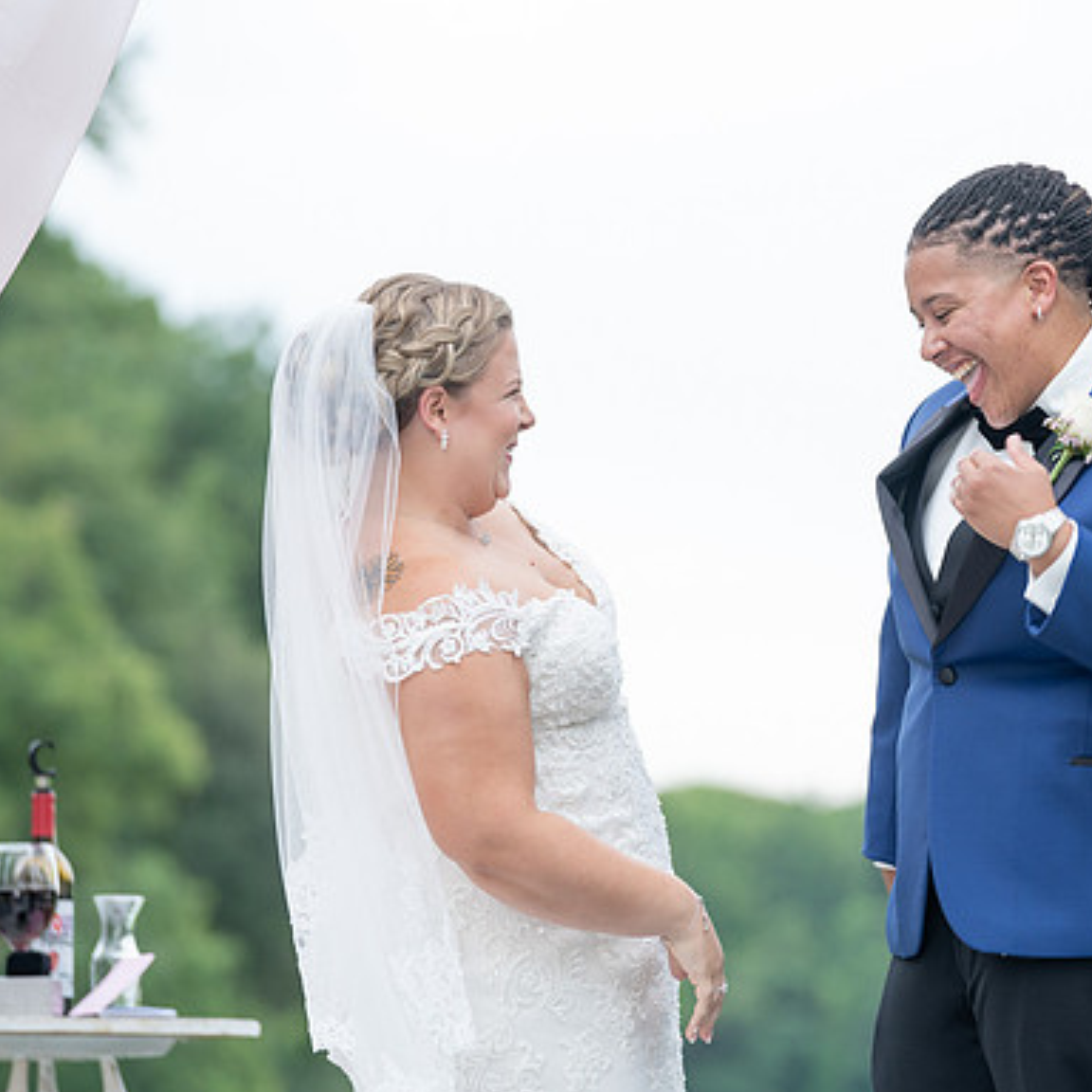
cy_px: 588
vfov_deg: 7.2
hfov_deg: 7.2
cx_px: 799
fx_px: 8637
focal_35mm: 242
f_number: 4
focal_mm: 167
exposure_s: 1/200
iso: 160
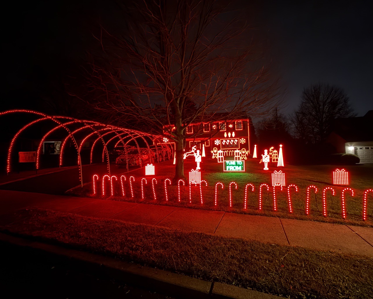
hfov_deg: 93.0
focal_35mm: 16
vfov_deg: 80.4
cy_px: 148
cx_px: 200
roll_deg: +2.6
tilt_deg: +2.3
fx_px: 177
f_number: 2.2
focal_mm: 2.22
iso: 1250
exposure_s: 1/8
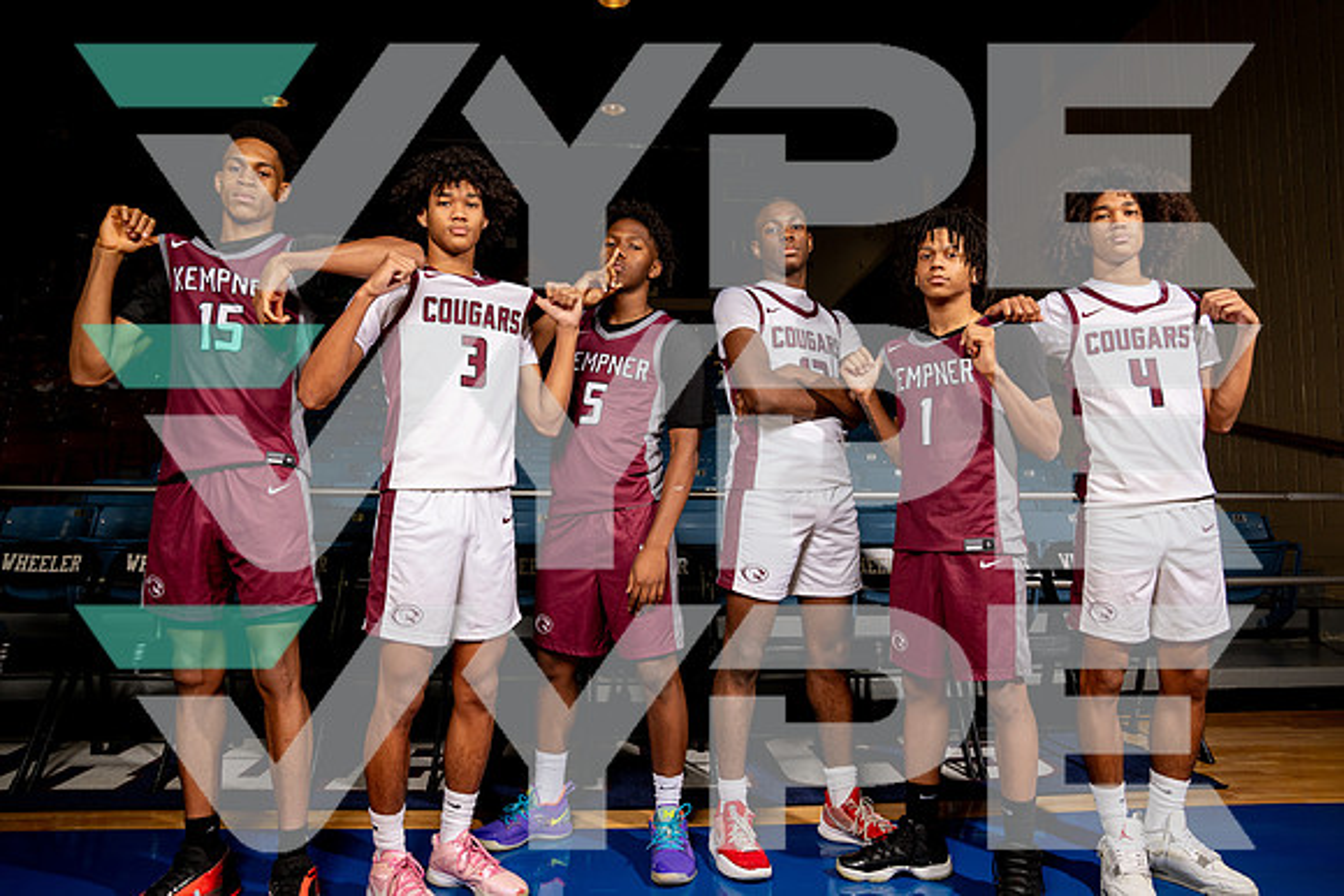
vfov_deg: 53.2
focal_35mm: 24
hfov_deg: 73.7
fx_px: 896
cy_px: 448
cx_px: 672
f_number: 7.1
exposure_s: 1/125
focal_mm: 24
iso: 250
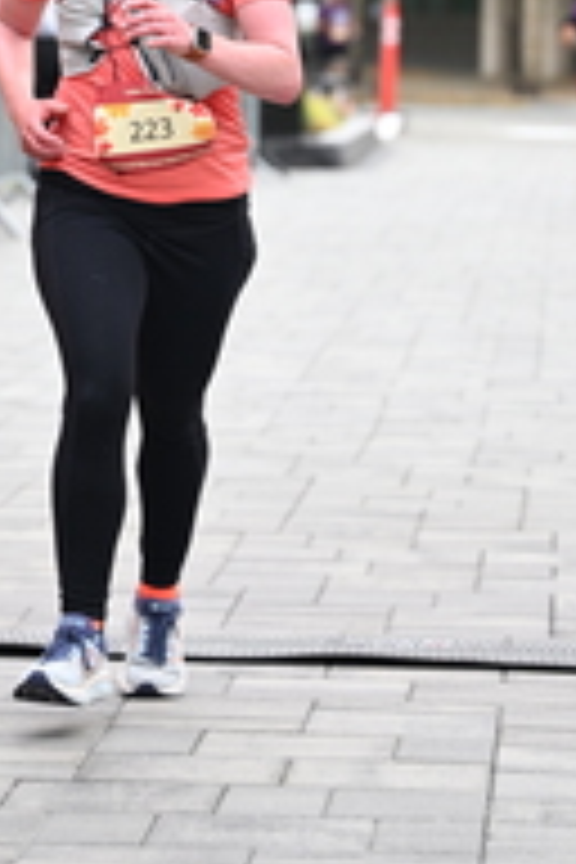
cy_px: -63
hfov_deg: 6.1
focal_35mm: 224
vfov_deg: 9.1
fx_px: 5376
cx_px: 83
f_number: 2.8
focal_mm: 78
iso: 640
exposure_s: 1/2000
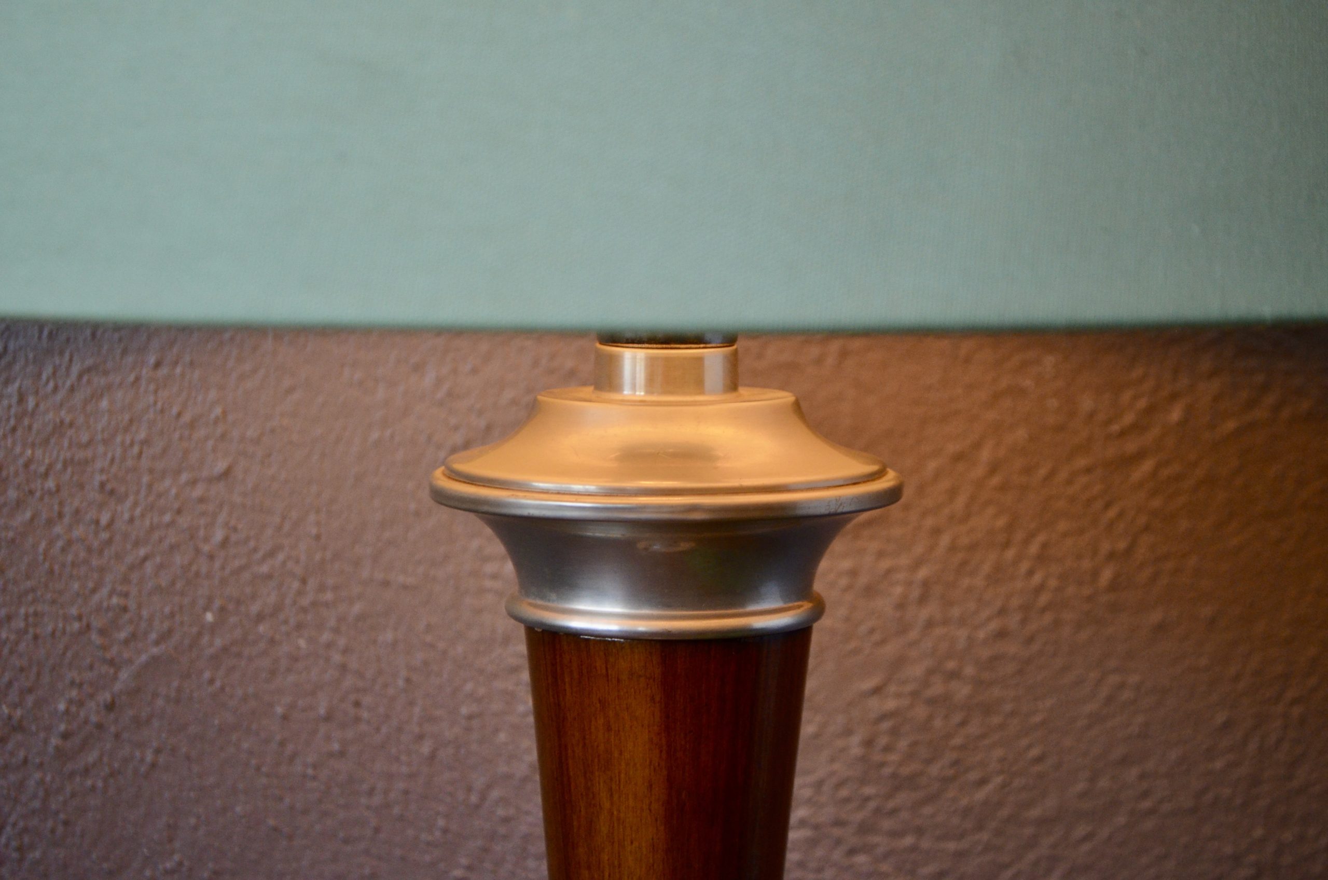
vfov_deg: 16.5
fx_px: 3037
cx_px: 664
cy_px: 440
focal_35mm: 82
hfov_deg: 24.7
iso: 1250
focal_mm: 55
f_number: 5.6
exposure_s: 1/125
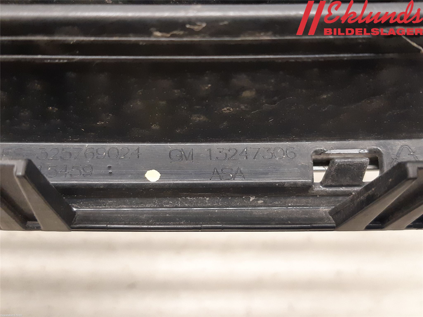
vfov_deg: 53.1
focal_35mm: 26
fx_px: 318
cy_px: 158
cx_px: 212
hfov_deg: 67.3
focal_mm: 3.93
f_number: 1.7
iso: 250
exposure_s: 1/33
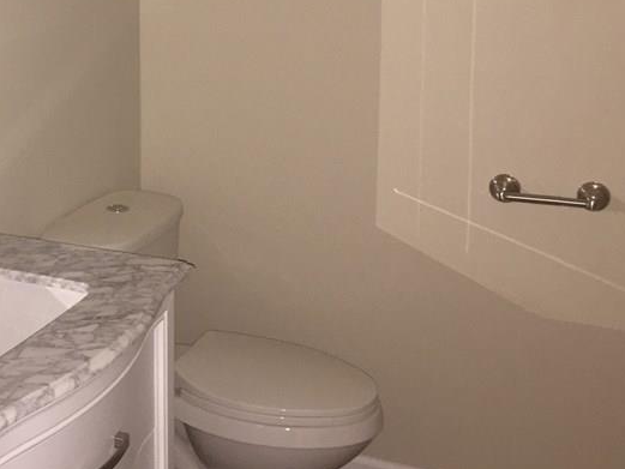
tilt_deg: -10.0
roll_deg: +0.3
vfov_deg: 25.2
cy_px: 80
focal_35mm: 57
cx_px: 113
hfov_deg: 32.7
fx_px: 1029
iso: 160
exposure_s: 1/16
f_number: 2.2
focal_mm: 4.15
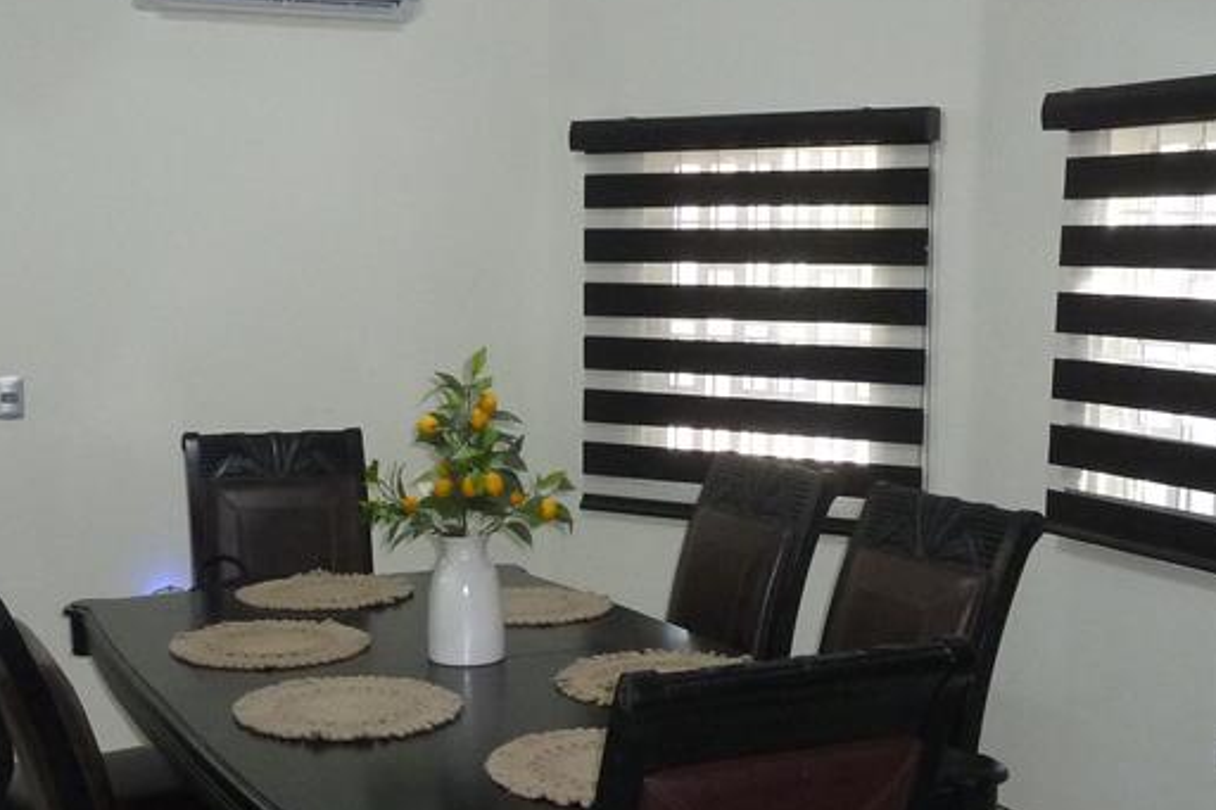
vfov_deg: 25.9
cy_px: 496
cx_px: 511
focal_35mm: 52
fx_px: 1756
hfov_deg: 38.1
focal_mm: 4.1
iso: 250
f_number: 3.3
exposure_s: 1/30
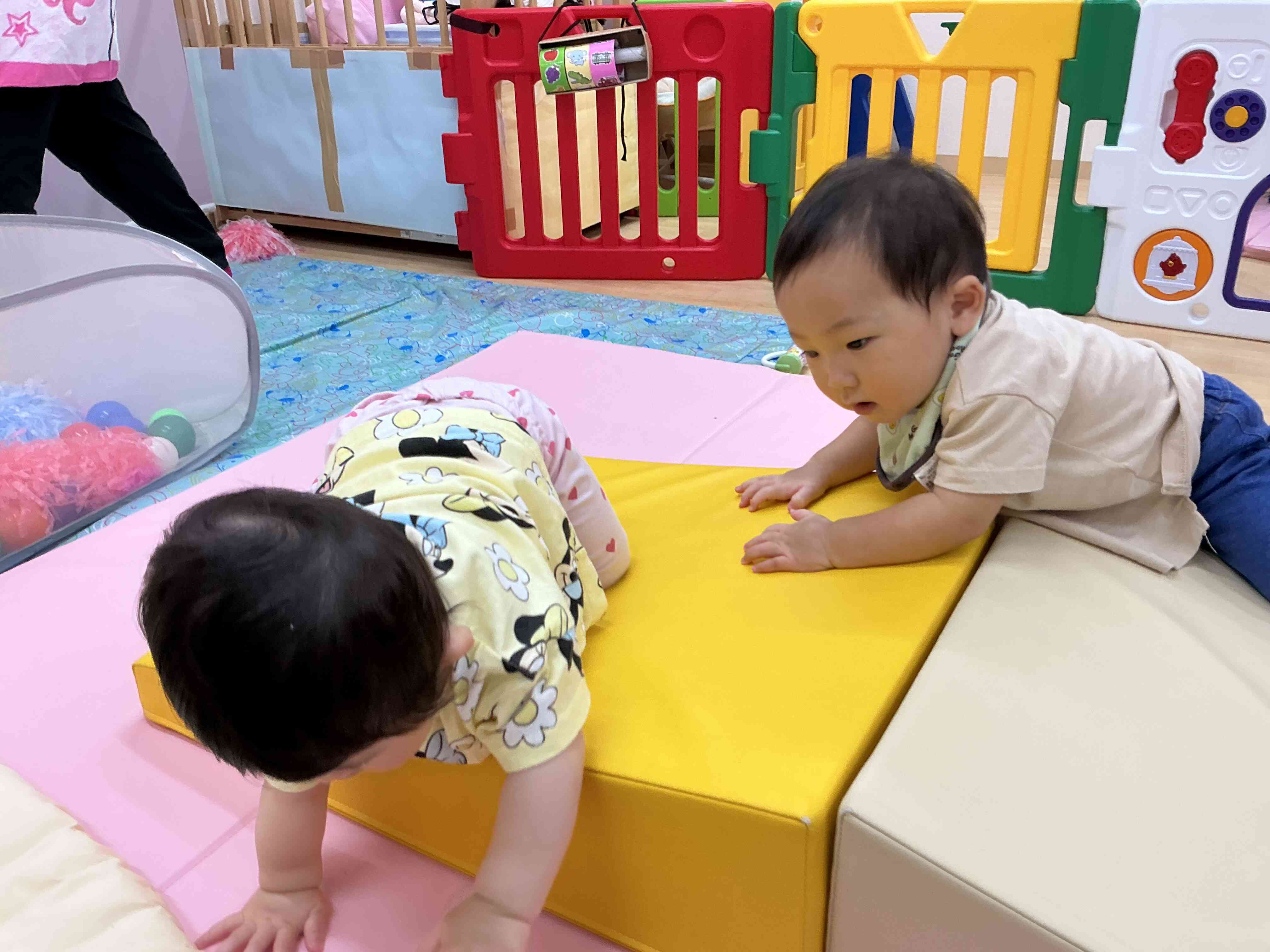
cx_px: 635
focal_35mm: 29
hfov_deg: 61.7
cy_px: 476
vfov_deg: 48.2
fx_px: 1064
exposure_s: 1/100
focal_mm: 3
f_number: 1.8
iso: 32
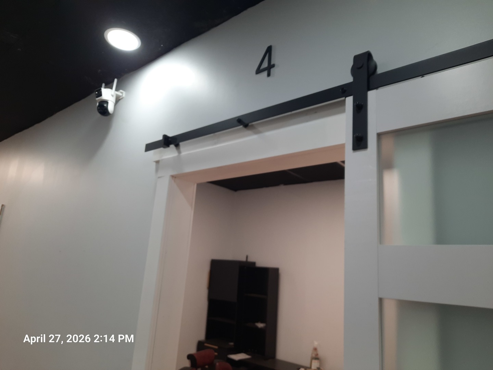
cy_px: 185
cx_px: 246
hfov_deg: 69.4
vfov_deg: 54.9
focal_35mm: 25
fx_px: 356
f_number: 2
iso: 100
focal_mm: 4.6
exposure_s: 1/60
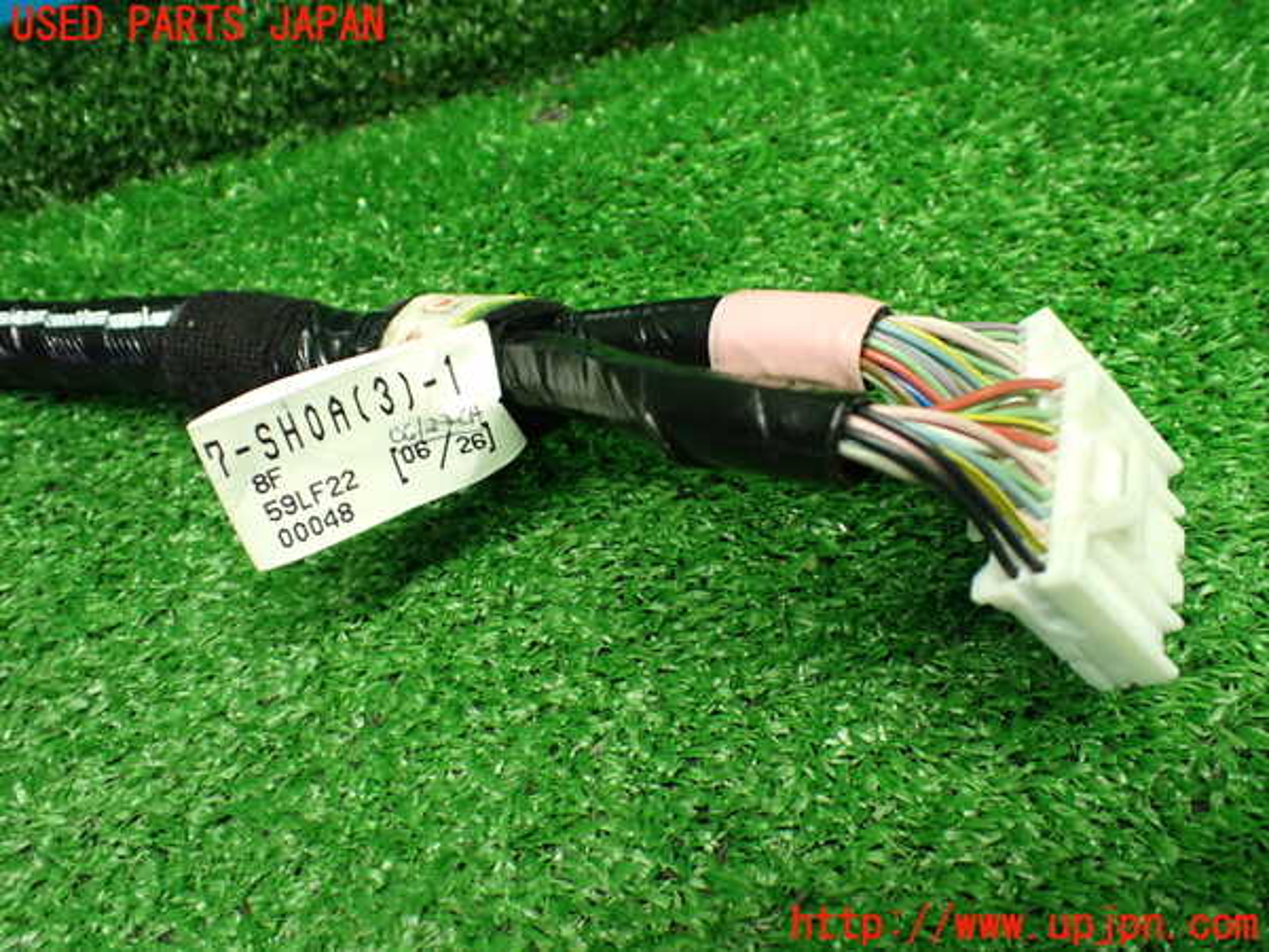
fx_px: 1100
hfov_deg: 60.0
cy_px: 476
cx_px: 634
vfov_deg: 46.8
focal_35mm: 30
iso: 800
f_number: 2.3
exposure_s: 1/100
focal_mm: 5.4
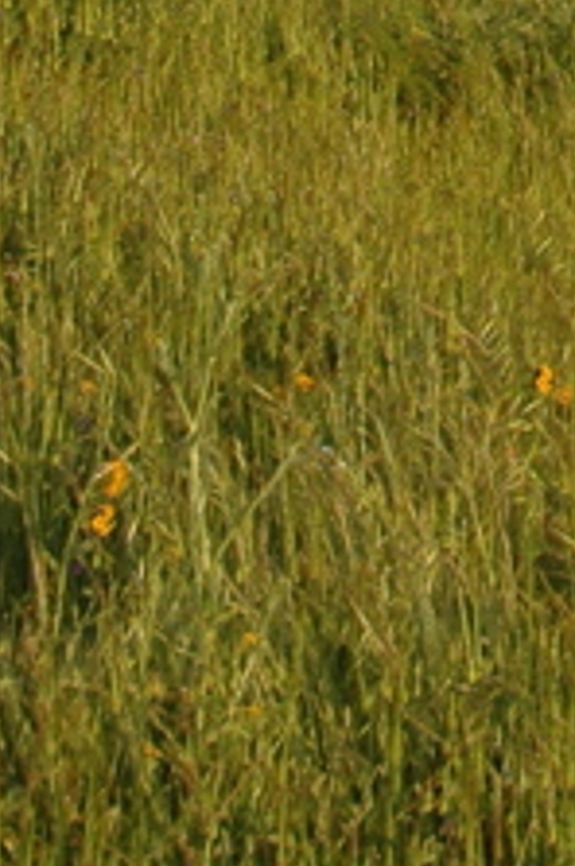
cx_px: 1270
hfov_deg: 7.8
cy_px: -1000
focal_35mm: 165
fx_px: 3965
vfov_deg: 11.1
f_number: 7.1
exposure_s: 1/200
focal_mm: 24
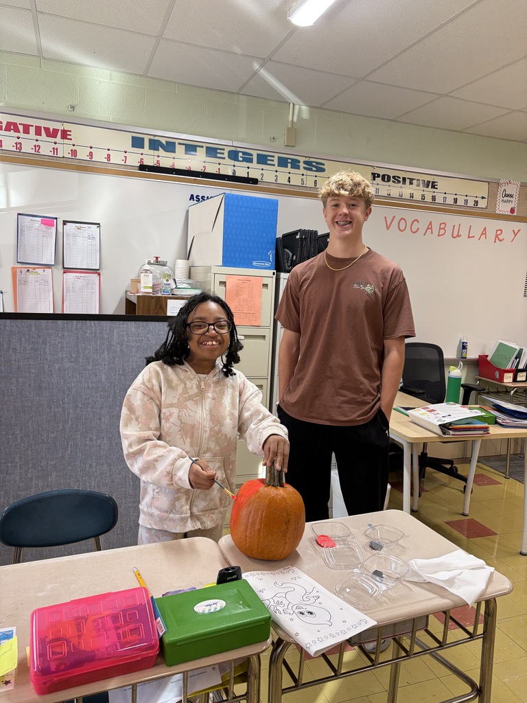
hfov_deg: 53.1
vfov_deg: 67.3
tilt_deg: -6.7
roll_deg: -2.7
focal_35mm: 26
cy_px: 352
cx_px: 264
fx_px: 528
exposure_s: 1/120
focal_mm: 5.96
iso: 125
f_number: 1.6
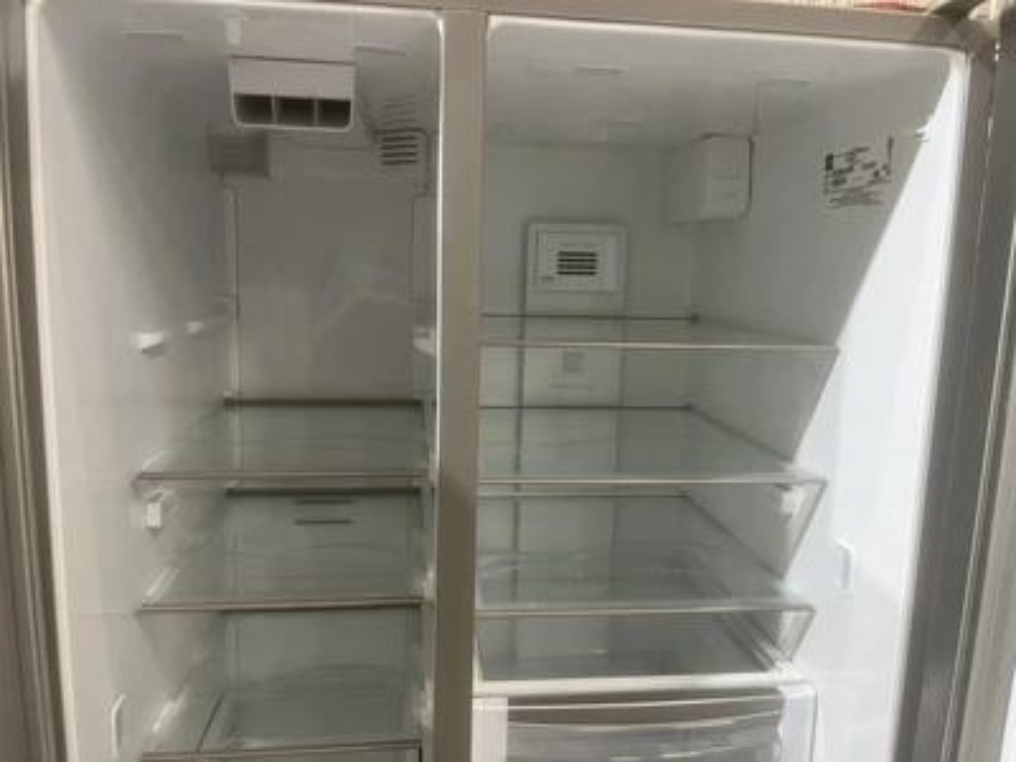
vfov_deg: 53.1
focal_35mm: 26
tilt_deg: -9.0
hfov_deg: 67.3
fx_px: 763
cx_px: 508
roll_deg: -0.3
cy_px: 381
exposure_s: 1/60
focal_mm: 5.1
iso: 160
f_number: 1.6
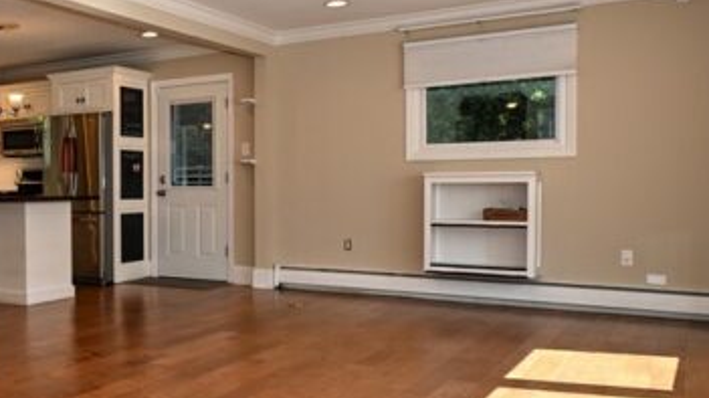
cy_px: 207
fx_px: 808
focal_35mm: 43
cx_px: 46
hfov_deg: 42.6
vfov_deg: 27.7
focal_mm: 12
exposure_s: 1/100
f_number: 5
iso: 200
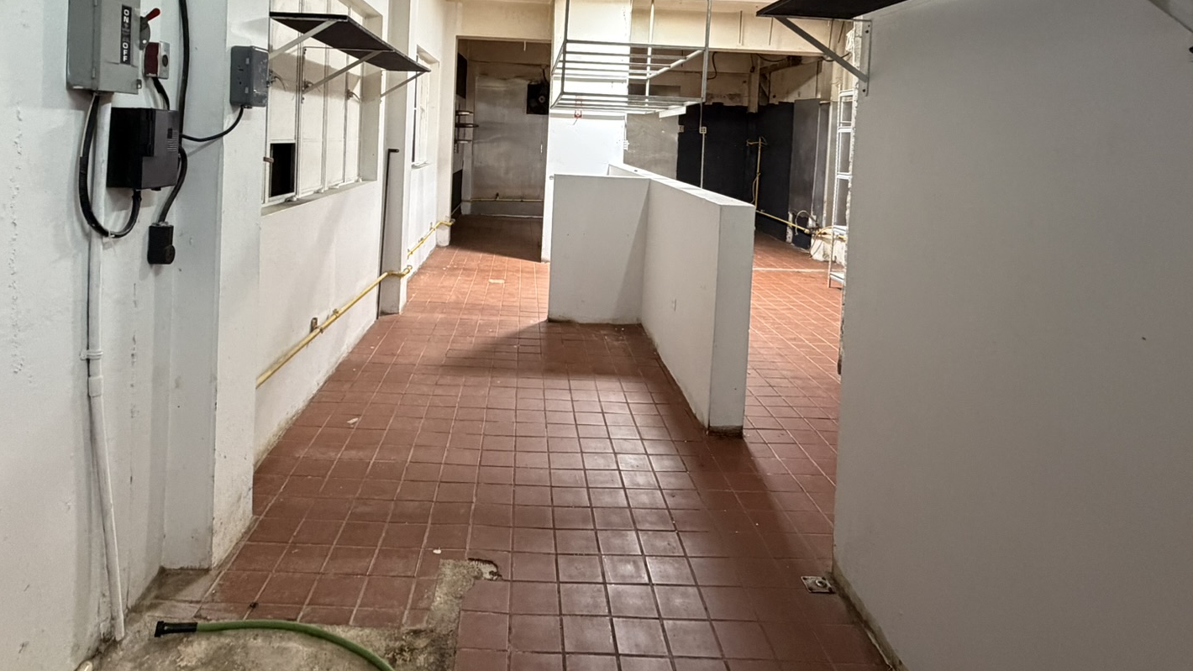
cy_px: 154
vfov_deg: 49.1
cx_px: 548
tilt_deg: -1.2
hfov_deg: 81.0
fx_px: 696
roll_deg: -2.7
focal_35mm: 22
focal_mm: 2.22
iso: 500
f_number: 2.2
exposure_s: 1/60
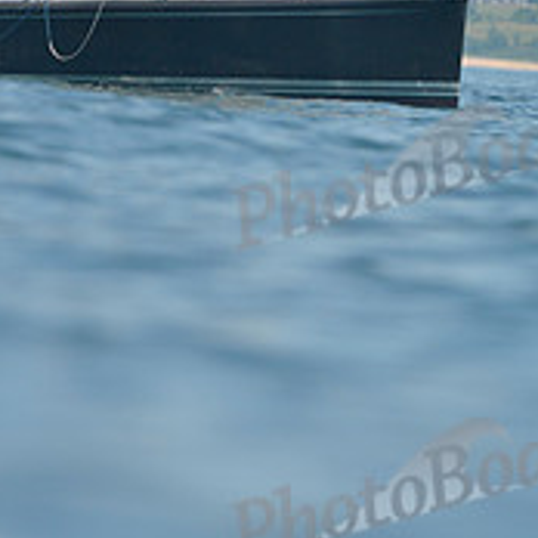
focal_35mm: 1135
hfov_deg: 1.5
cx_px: 74
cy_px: 51
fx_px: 19958
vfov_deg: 1.5
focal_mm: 400
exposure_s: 1/1250
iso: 200
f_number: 6.3
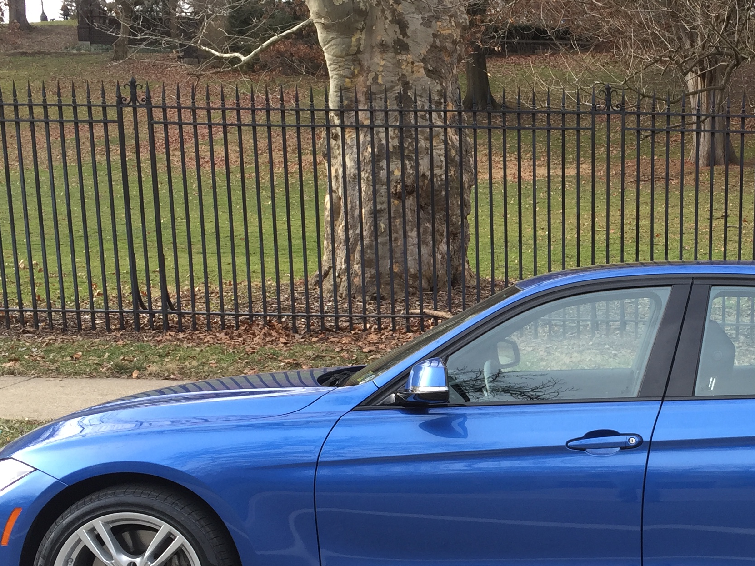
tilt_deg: -11.0
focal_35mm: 57
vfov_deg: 25.4
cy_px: 411
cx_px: 602
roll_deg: +1.2
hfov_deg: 32.9
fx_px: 1243
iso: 32
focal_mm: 4.15
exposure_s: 1/142
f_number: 2.2
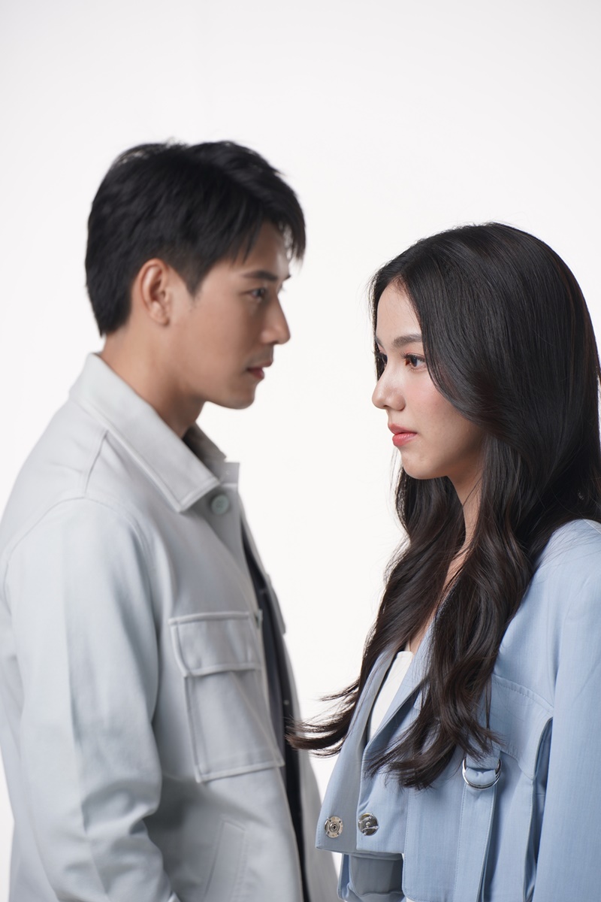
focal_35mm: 180
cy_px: 451
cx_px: 300
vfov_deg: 11.4
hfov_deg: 7.6
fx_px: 4507
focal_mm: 180
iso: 200
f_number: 5.6
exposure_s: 1/125
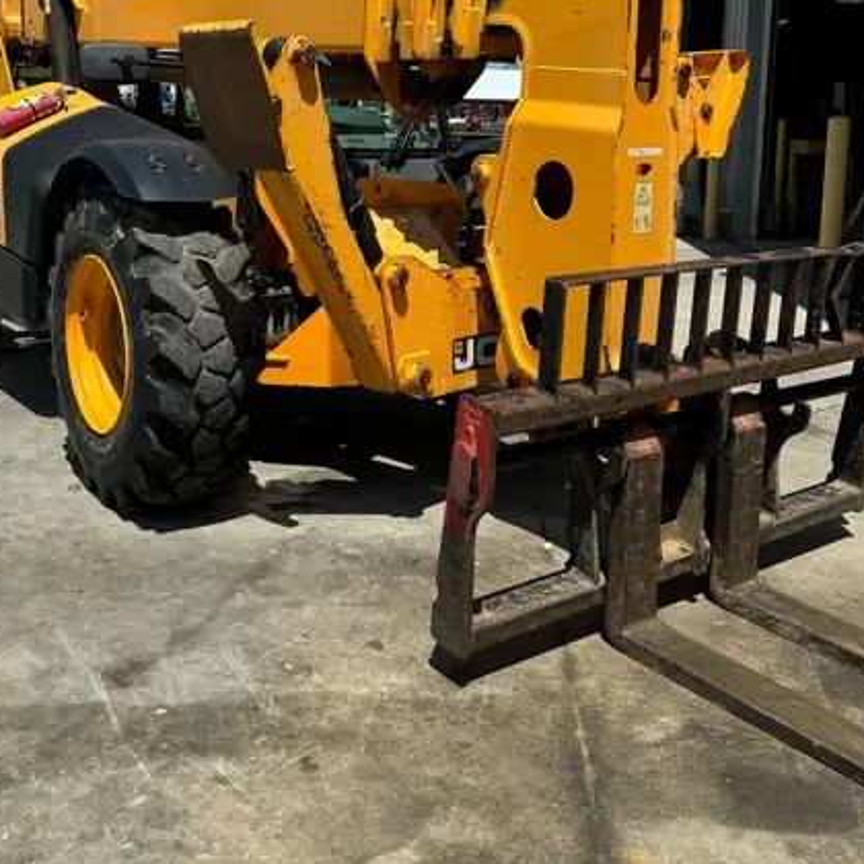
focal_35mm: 37
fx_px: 1045
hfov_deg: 44.7
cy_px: 211
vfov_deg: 43.4
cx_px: 354
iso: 80
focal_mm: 6.76
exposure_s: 1/5348
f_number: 1.78
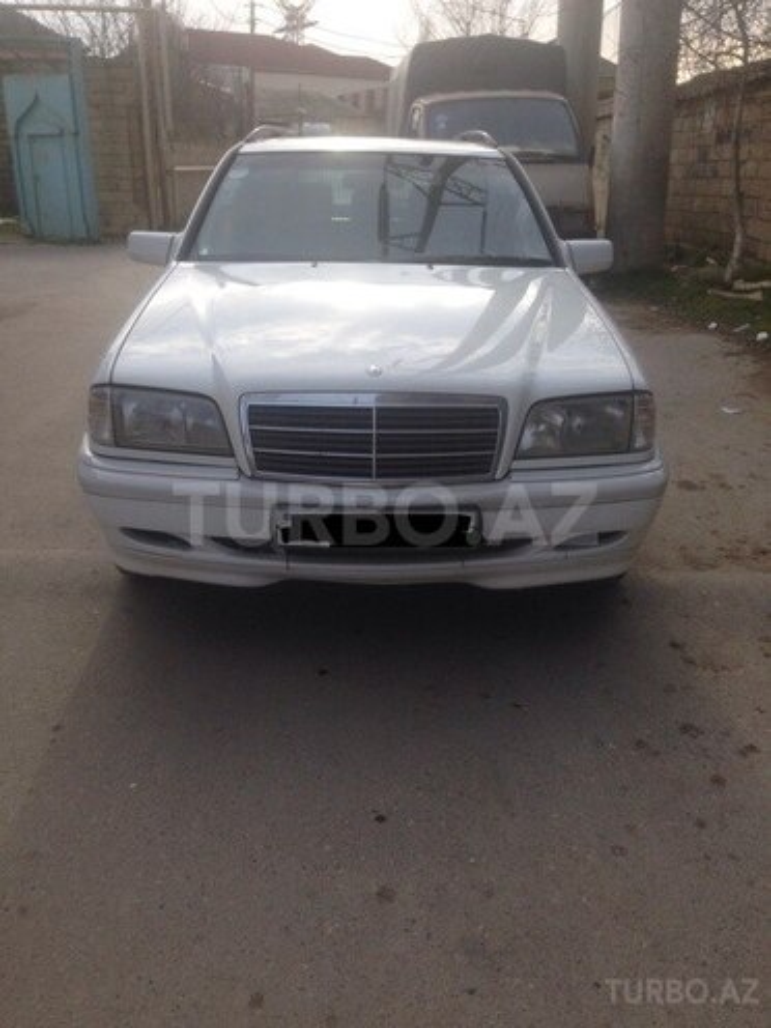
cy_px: 514
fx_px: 980
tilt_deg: -19.6
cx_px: 386
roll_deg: -1.1
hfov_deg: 42.9
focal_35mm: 33
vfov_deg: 55.4
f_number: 2.4
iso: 50
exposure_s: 1/526
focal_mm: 4.12
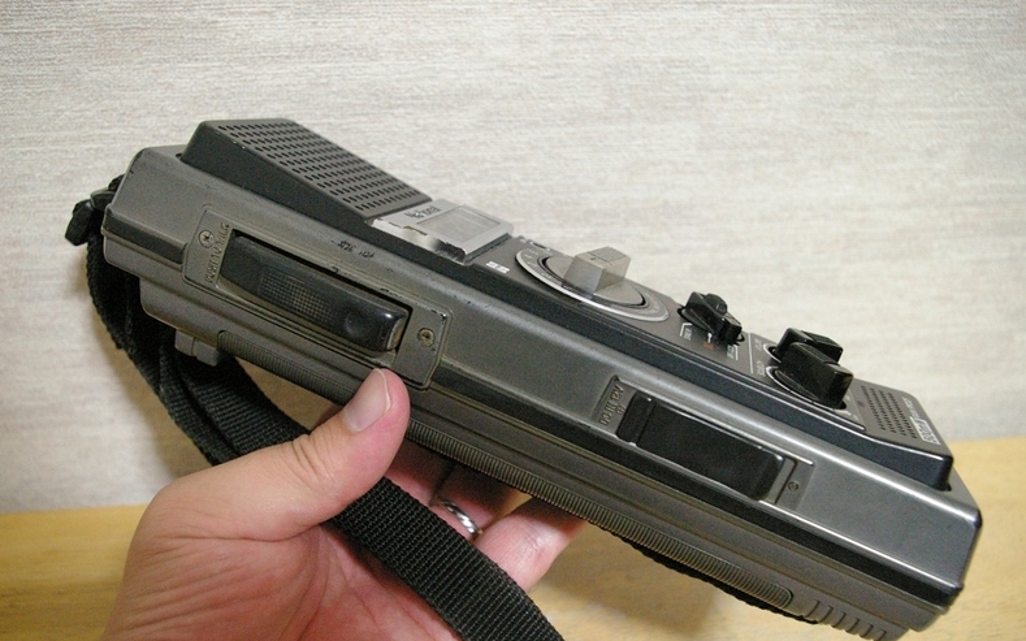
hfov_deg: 58.9
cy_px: 336
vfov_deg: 38.8
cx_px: 515
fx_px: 909
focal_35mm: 33
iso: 3200
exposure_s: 1/20
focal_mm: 21
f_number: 4.5
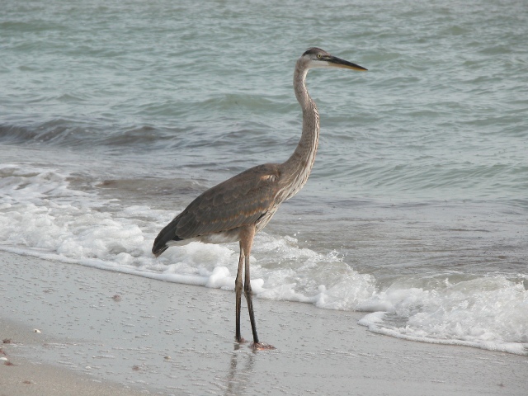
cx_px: 264
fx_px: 3356
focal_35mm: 220
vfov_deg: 6.8
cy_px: 198
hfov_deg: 9.0
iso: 100
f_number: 5.2
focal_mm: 56.7
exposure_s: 1/368
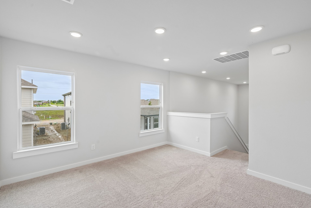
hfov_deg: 94.9
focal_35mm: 17
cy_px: 103
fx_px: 143
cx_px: 158
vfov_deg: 71.9
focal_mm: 15.5
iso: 400
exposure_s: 1/100
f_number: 8
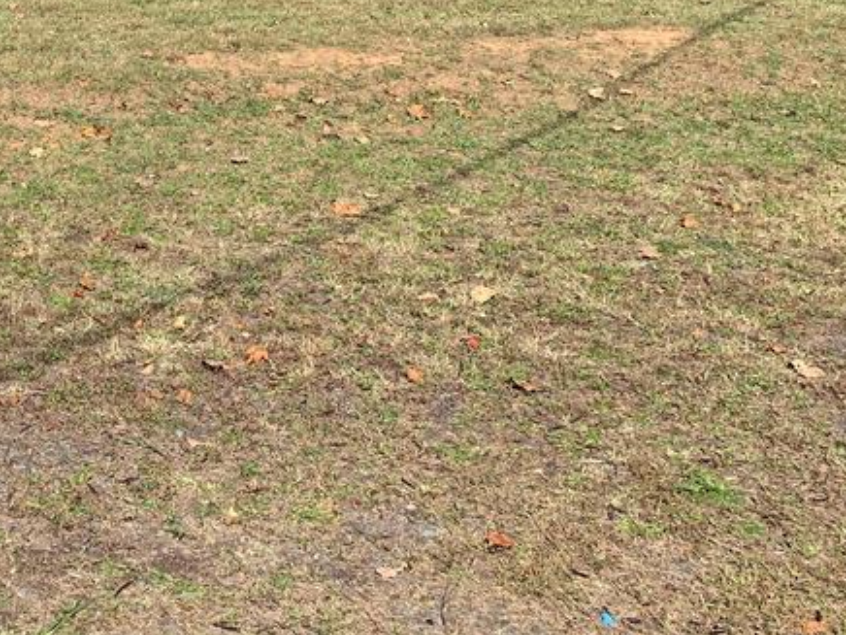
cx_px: -43
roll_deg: -0.3
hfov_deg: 29.2
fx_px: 1491
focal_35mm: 61
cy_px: -45
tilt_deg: -4.4
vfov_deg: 22.8
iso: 25
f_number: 1.8
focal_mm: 4.25
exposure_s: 1/1585
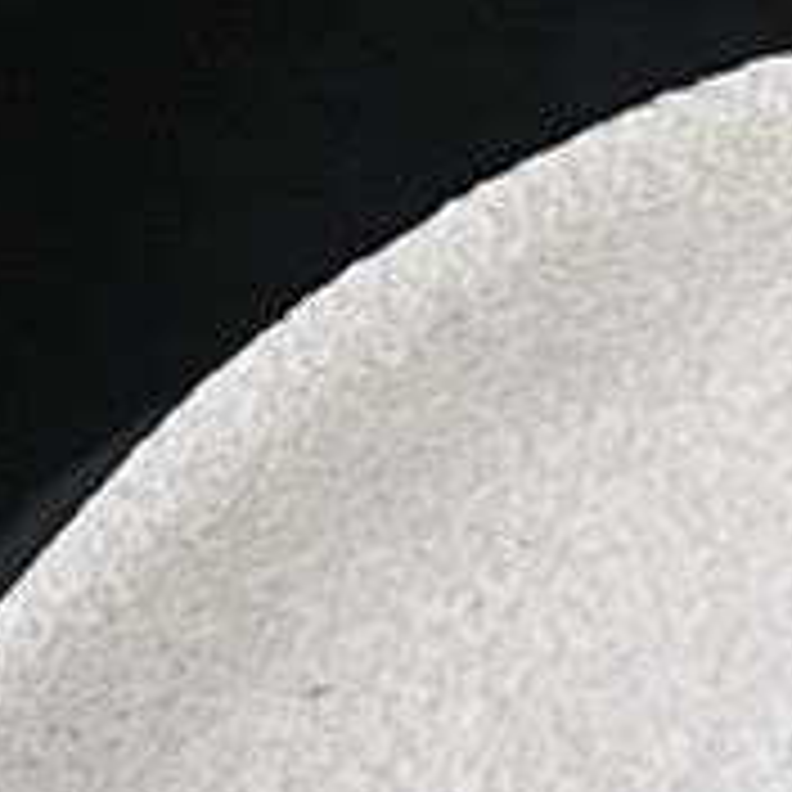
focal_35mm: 392
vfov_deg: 4.4
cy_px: 1544
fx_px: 10147
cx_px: 954
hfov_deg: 4.5
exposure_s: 1/80
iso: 160
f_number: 7.1
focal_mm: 50
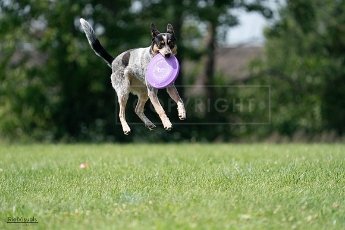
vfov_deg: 3.3
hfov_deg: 4.9
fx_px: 4016
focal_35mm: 419
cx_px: 172
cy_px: 115
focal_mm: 419
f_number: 6.3
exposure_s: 1/4000
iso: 1250
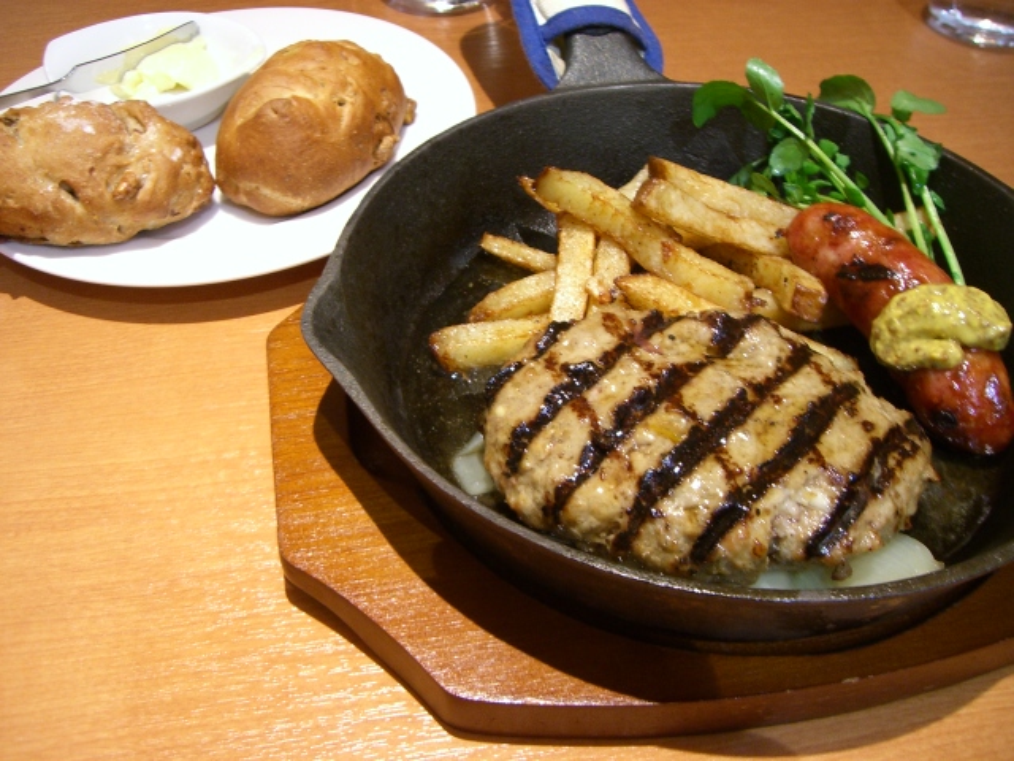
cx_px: 507
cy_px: 380
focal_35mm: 38
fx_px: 1113
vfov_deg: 37.7
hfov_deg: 49.0
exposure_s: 1/8
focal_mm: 6.2
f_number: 2.7
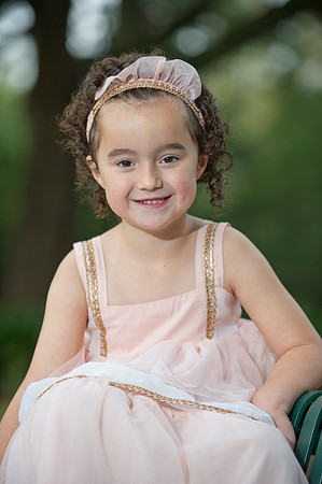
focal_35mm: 150
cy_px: 242
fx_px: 2017
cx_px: 161
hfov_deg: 9.1
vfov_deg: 13.7
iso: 400
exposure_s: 1/250
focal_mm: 150
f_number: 3.2
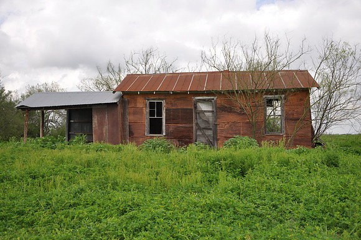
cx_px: 180
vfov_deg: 35.4
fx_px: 376
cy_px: 120
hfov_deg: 51.3
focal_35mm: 38
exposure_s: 1/200
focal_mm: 25
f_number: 6.3
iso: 200
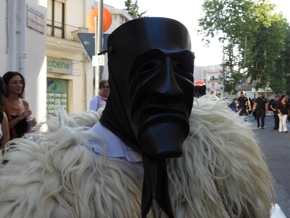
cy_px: 110
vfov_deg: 38.7
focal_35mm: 37
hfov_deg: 50.1
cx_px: 145
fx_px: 310
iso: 100
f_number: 3.8
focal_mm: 6.3
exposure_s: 1/125
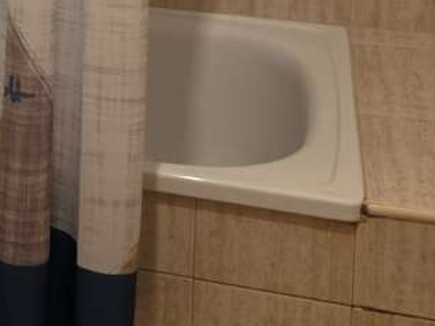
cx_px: -278
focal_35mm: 110
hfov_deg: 15.9
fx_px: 1381
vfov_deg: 12.4
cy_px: -250
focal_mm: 6.3
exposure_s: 1/50
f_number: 1.7
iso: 320
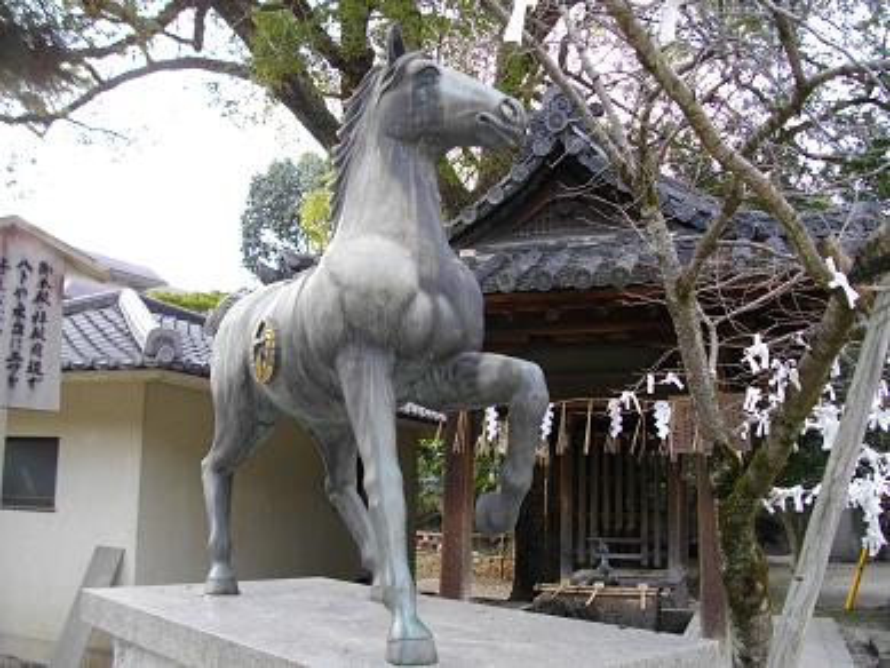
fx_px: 823
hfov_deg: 56.8
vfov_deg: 44.2
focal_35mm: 32
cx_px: 445
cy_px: 334
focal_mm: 5.7
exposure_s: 1/200
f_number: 2.9
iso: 100
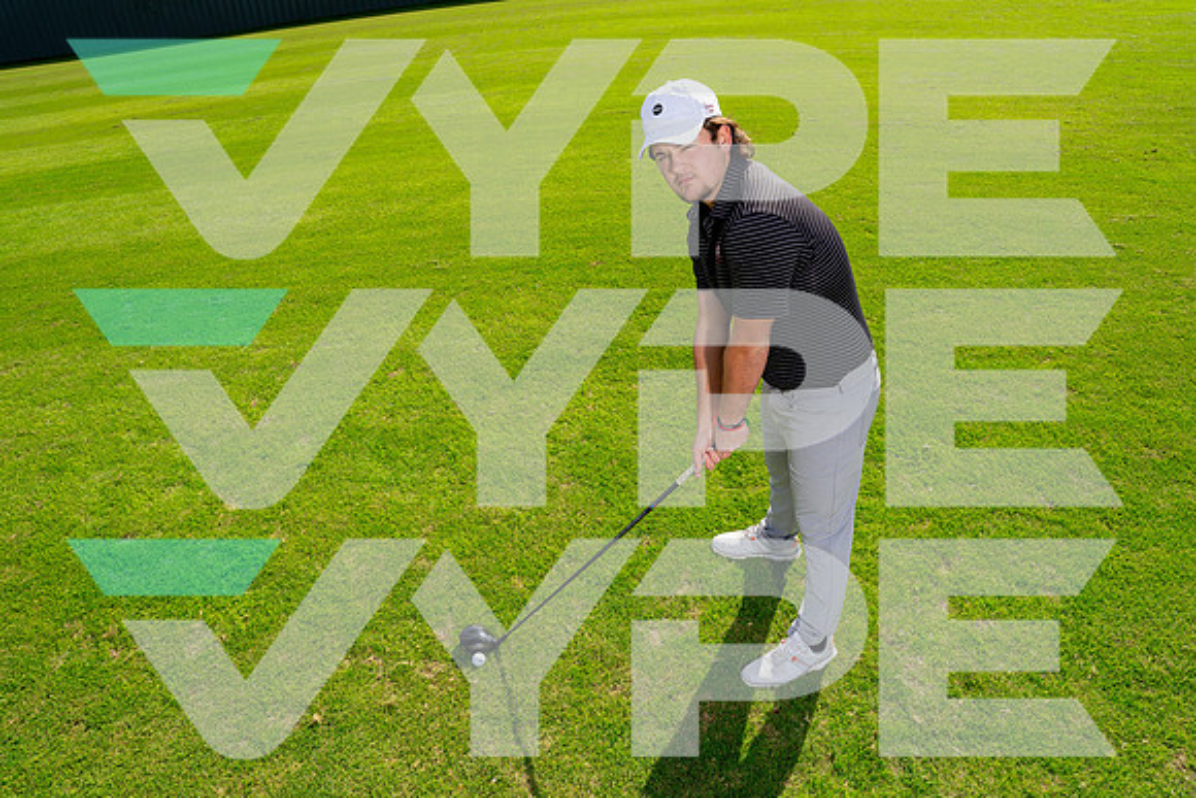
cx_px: 598
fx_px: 824
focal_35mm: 25
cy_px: 399
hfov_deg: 71.9
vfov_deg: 51.7
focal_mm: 24
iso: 100
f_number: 7.1
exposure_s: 1/250
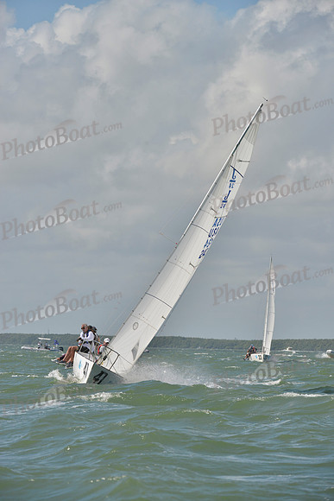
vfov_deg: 9.8
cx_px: 167
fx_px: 2921
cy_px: 250
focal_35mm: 210
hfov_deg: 6.5
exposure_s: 1/1250
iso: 280
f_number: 8
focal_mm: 210
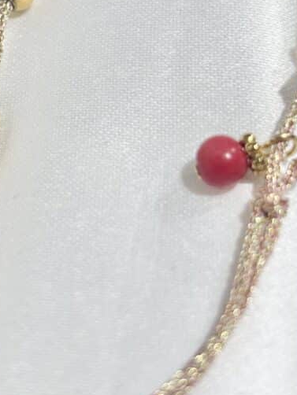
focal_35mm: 106
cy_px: 103
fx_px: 1212
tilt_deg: -48.8
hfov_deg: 13.9
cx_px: 76
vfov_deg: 18.4
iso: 32
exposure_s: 1/345
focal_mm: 5.96
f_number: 1.6
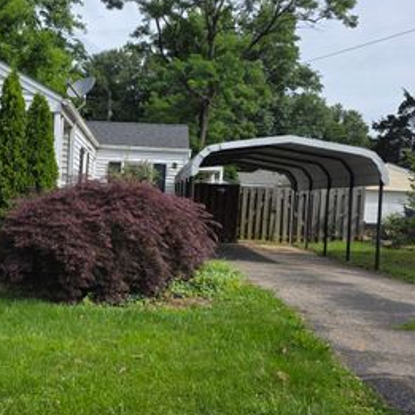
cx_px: 102
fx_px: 529
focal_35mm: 39
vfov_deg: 42.8
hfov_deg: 41.5
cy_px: 215
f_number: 1.7
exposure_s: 1/3972
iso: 80
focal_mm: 6.3
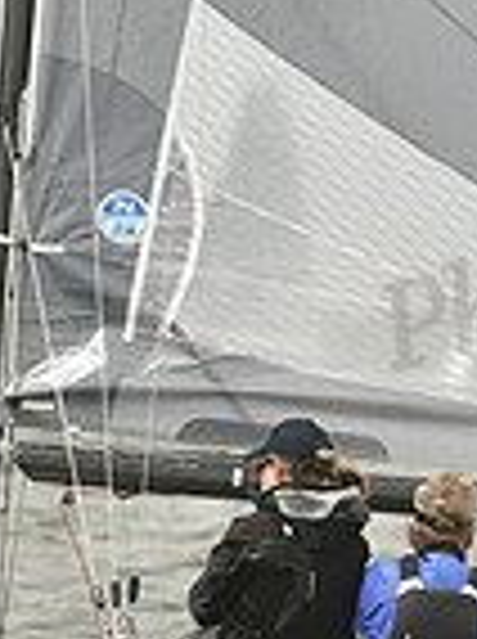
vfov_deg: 2.1
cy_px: 551
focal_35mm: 945
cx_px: 153
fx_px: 17415
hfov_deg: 1.6
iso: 320
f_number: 6.3
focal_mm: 240
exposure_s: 1/1250
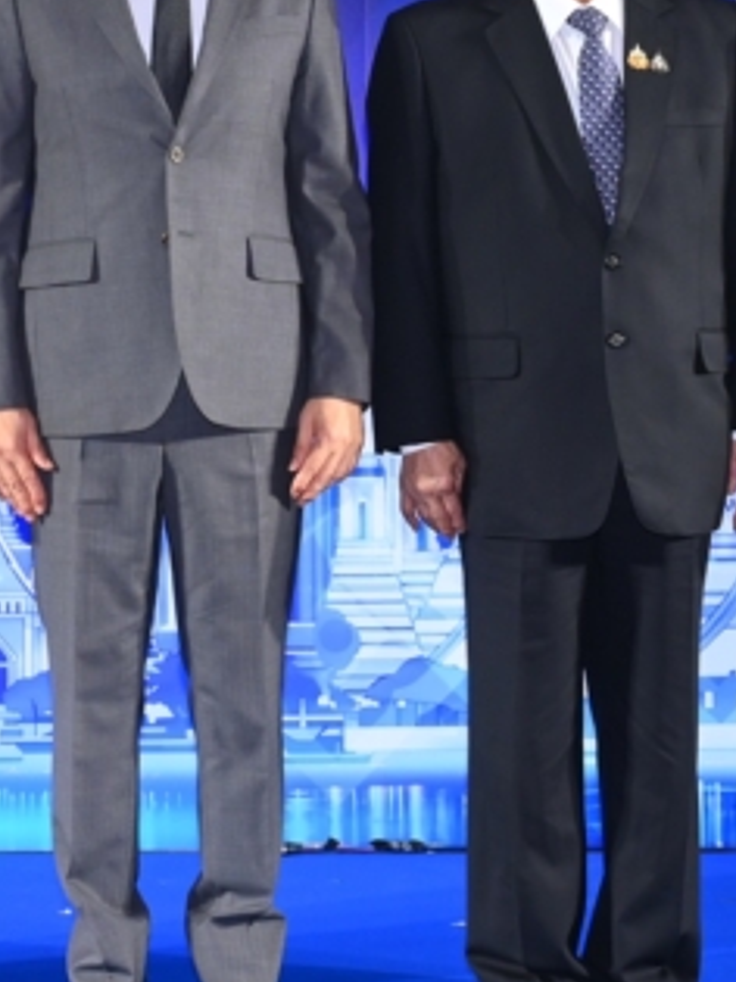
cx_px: 31
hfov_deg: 14.7
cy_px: 217
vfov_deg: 19.7
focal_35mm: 99
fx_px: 2808
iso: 1600
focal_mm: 36
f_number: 5
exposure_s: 1/100
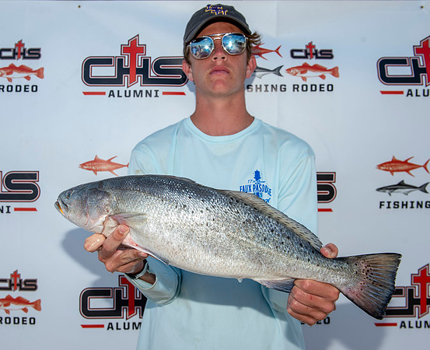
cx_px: 183
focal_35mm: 41
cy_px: 170
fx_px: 531
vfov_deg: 36.5
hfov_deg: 44.0
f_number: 7.1
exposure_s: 1/125
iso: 50
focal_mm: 32
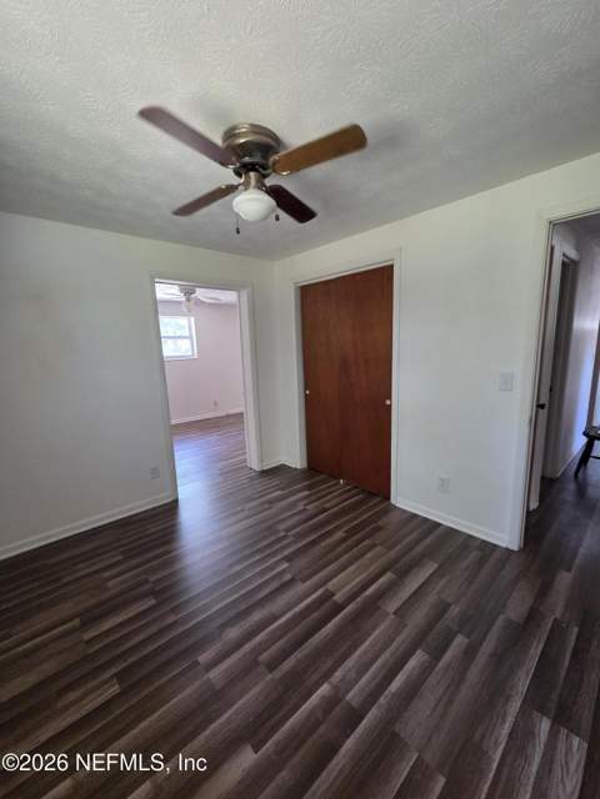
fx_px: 300
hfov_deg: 89.9
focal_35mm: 13
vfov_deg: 106.2
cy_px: 400
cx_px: 300
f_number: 2.2
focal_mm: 2.2
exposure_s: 1/60
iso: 500
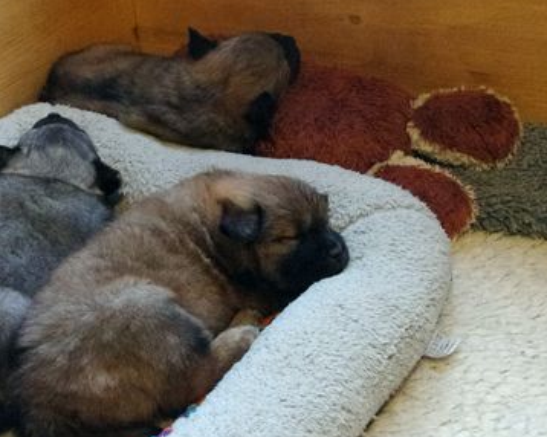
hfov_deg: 28.6
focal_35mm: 66
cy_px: 195
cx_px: 186
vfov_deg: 23.1
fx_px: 1068
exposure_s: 1/60
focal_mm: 28.13
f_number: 5.6
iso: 6400
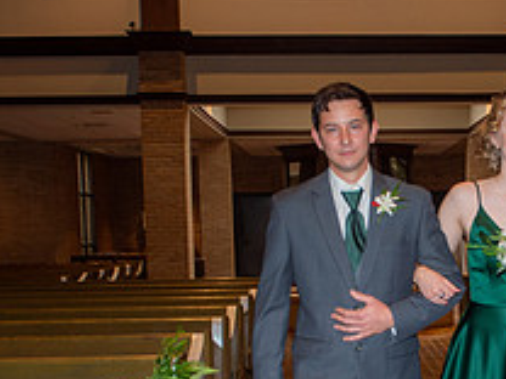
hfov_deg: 25.5
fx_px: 1096
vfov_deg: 19.2
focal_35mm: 75
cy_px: 352
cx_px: 411
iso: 1250
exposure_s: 1/160
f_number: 5.6
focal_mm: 28
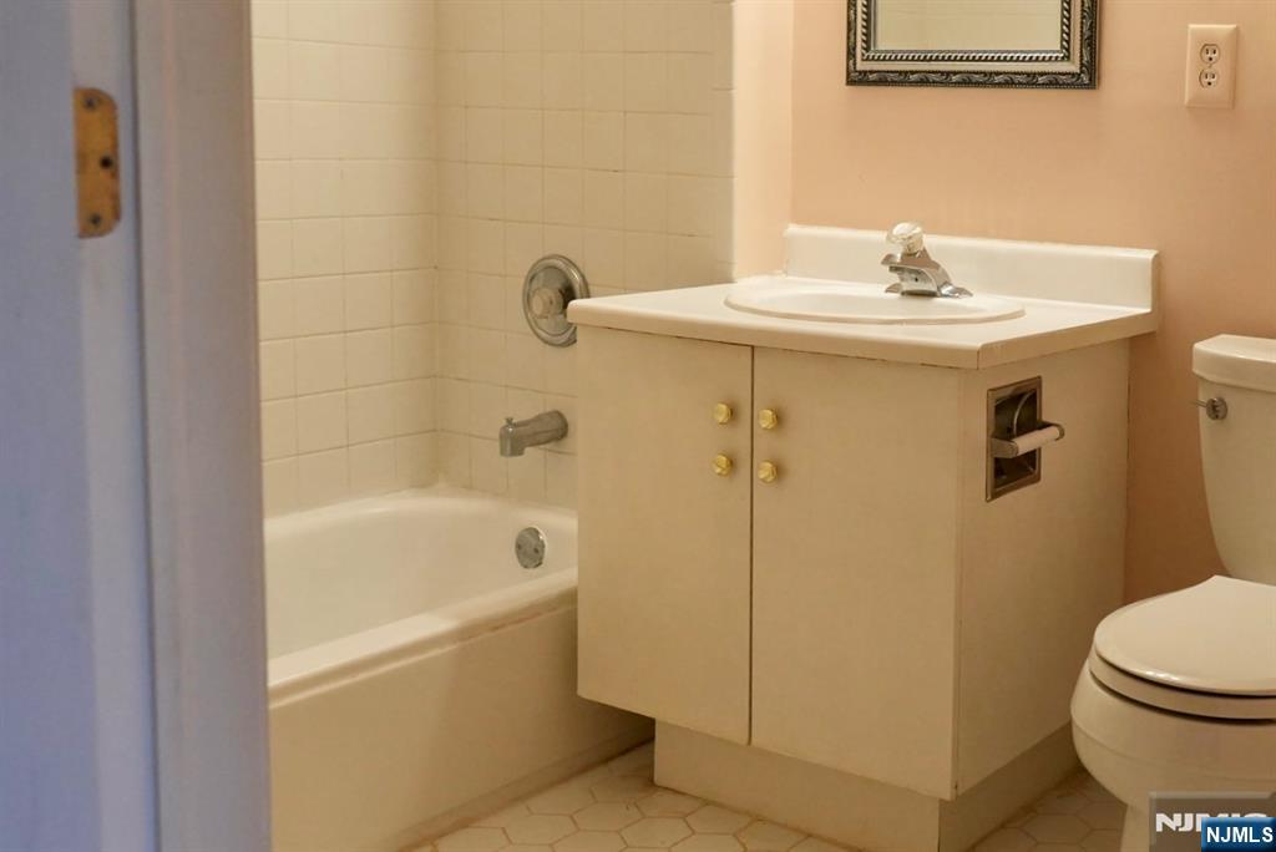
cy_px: 426
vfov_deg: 36.9
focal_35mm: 36
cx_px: 638
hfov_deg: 53.1
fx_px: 1277
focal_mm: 24
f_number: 4
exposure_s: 1/160
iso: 2000
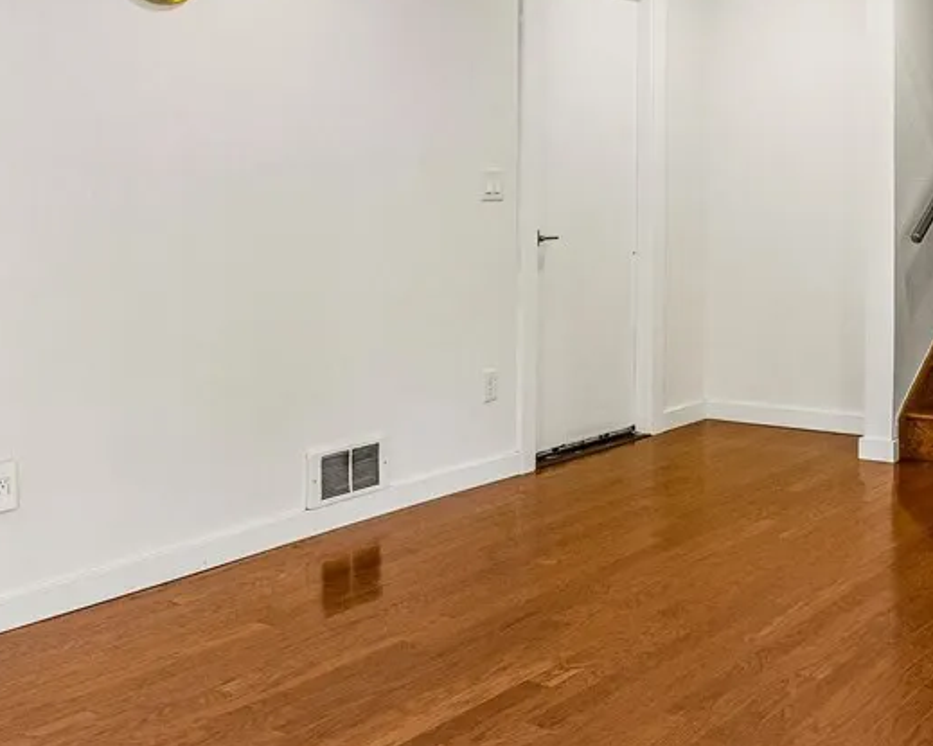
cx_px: 743
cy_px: 186
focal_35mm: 46
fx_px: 1270
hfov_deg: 38.8
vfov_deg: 32.1
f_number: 9
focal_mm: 10
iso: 250
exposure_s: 1/10
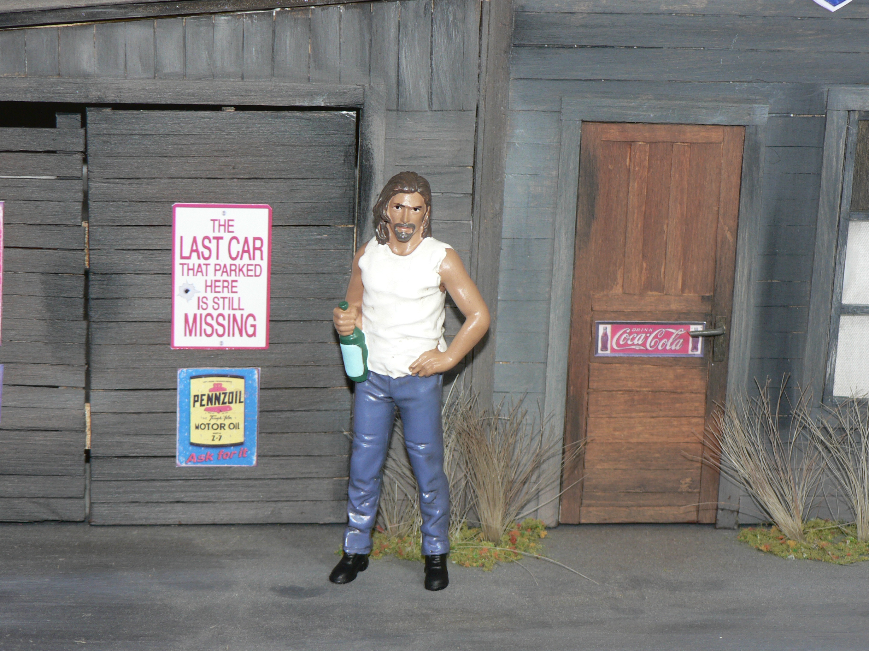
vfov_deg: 14.6
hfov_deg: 19.4
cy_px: 325
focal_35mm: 101
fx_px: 2535
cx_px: 422
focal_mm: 16.2
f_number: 3.2
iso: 100
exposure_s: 1/60
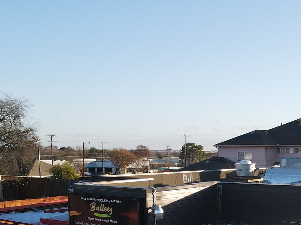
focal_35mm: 56
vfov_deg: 24.7
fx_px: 487
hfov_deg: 34.0
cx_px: 206
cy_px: 235
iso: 100
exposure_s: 1/320
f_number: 2.8
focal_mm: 4.5
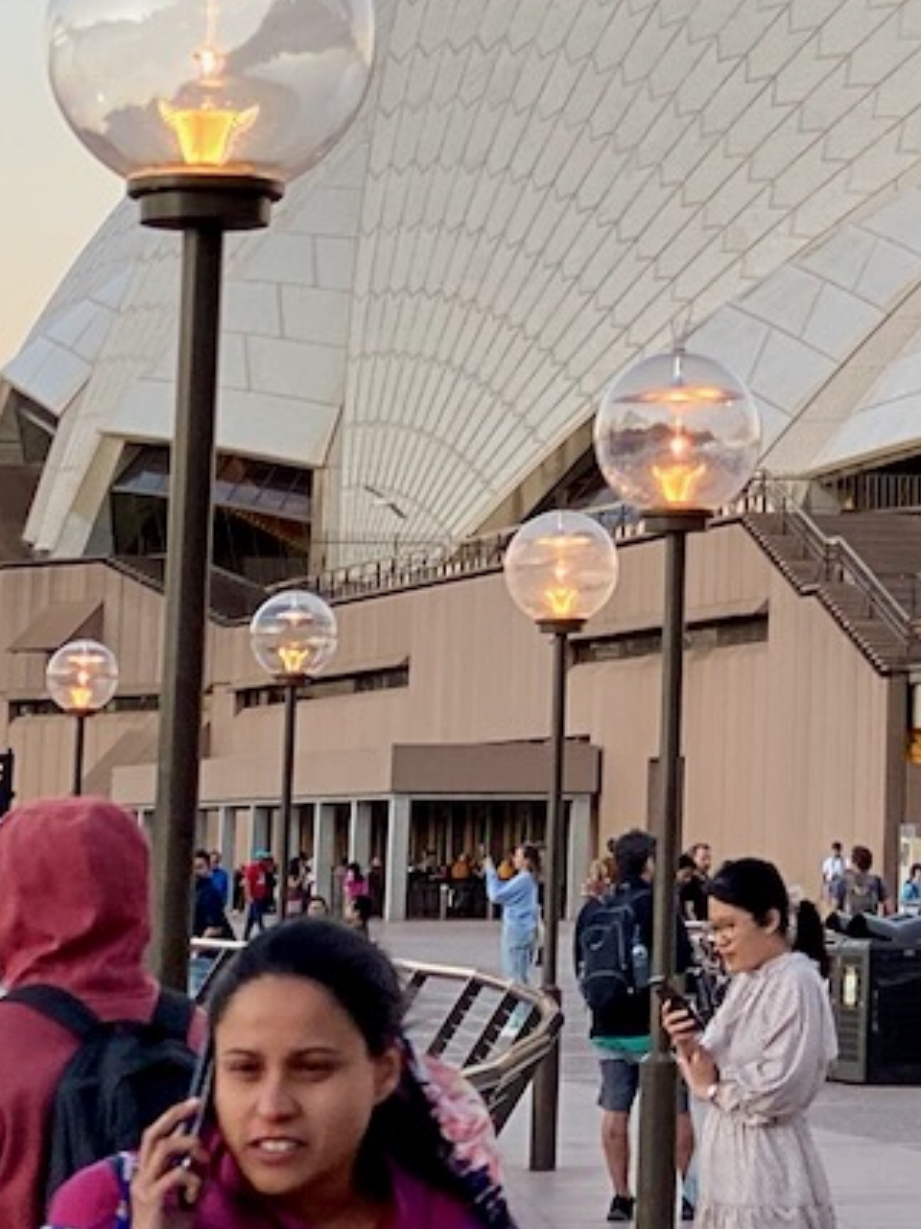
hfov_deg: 9.3
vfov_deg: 12.5
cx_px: 1315
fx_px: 5537
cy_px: -86
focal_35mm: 156
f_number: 2
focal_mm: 6
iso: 40
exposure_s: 1/122
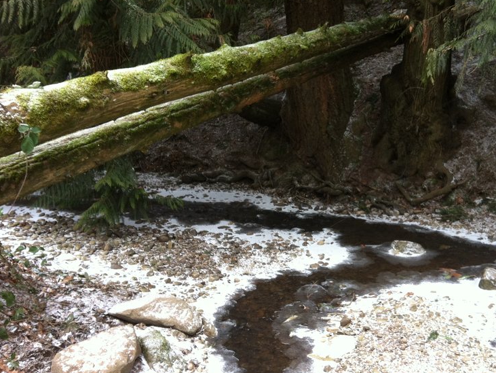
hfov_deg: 43.6
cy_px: 198
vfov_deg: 33.6
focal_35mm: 43
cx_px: 303
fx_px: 616
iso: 80
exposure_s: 1/30
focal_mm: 3.85
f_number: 2.8
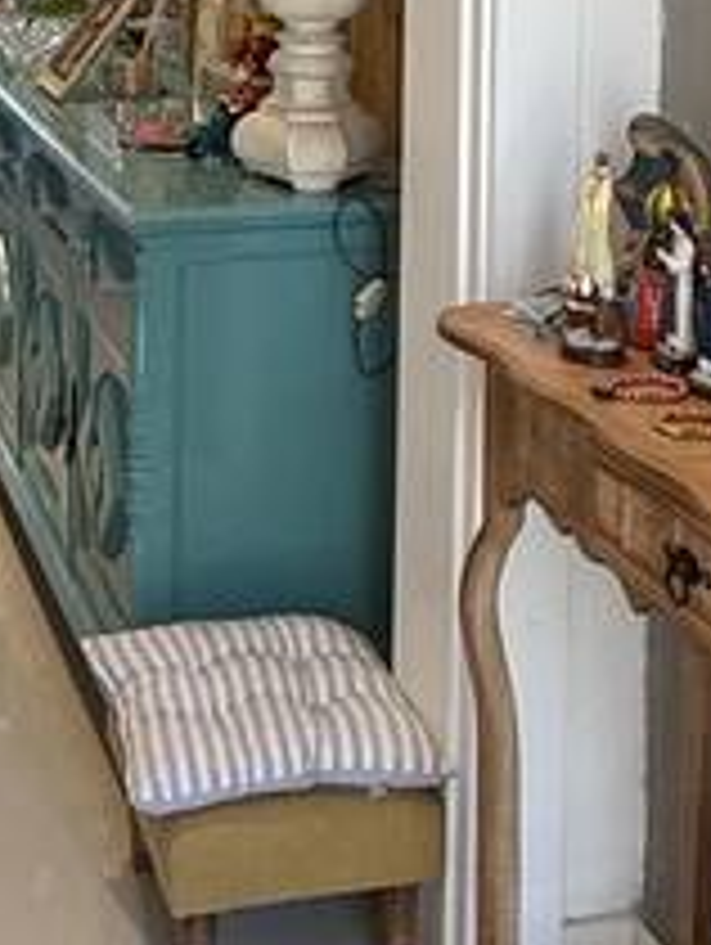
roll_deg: -1.0
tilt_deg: -1.5
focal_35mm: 72
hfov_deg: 20.5
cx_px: 302
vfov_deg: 24.7
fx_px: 1968
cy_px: -148
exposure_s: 1/120
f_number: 2.2
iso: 80
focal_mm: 2.22
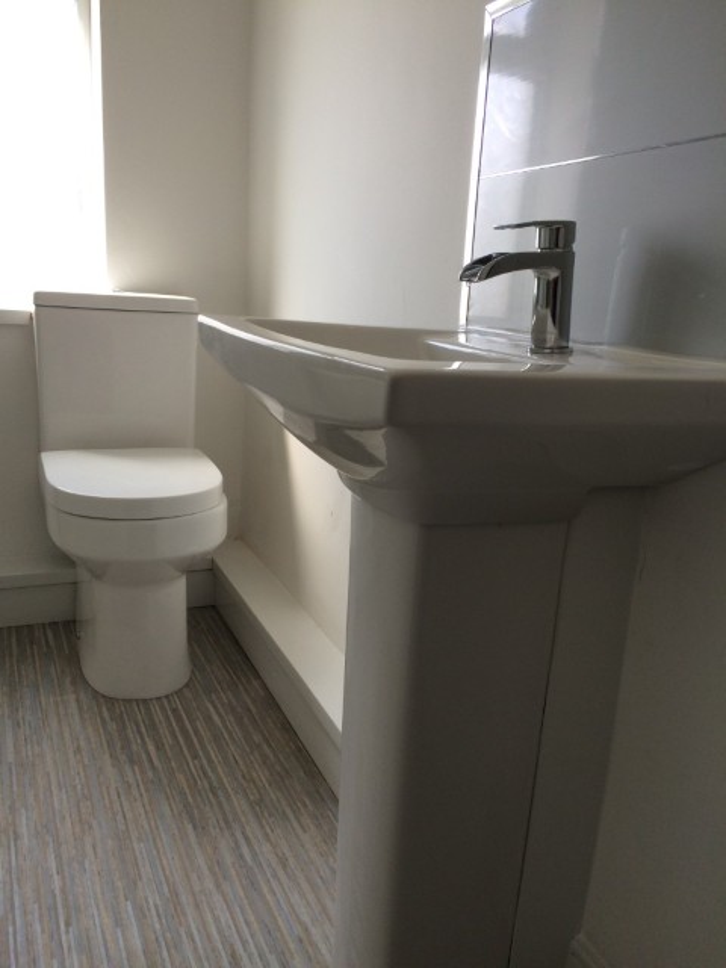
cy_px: 484
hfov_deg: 48.2
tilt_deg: -15.5
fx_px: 811
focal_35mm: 29
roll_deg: -2.7
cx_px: 363
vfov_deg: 61.7
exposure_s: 1/148
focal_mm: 4.15
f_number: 2.2
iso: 32
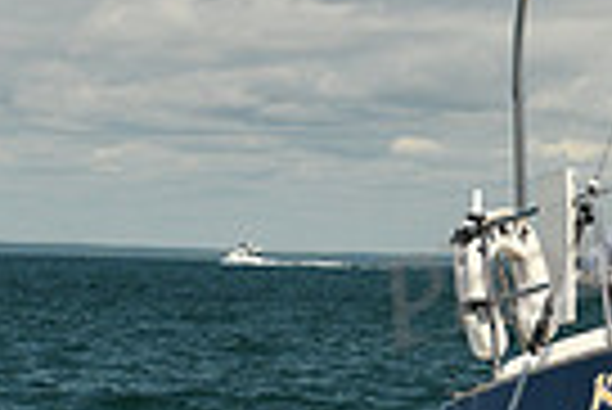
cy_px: -65
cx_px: 1251
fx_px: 5071
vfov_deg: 4.6
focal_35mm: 298
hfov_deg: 6.7
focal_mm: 70
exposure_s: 1/640
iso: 320
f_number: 7.1
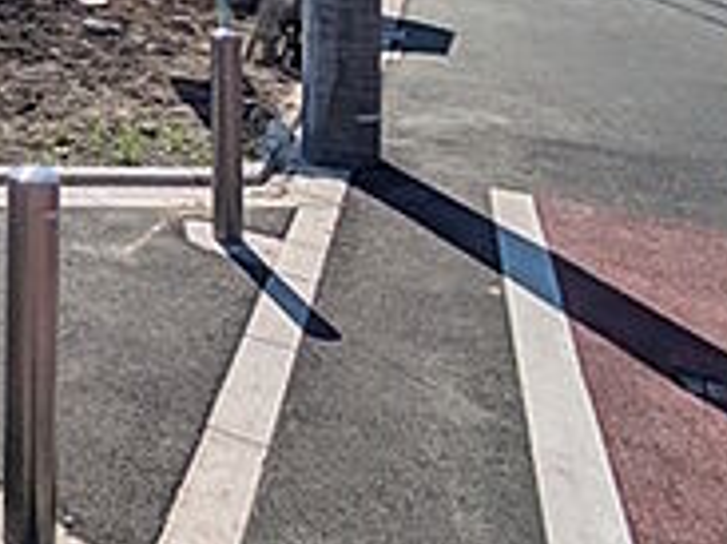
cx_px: -246
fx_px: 965
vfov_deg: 26.9
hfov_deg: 30.9
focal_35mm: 46
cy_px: -147
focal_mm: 1.83
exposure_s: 1/4367
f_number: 2.2
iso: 58
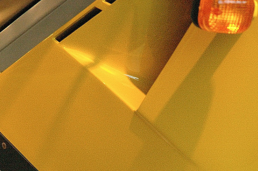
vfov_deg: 5.3
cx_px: 108
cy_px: 183
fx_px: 1847
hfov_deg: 8.0
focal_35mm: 258
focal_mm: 70
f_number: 4.5
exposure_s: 1/125
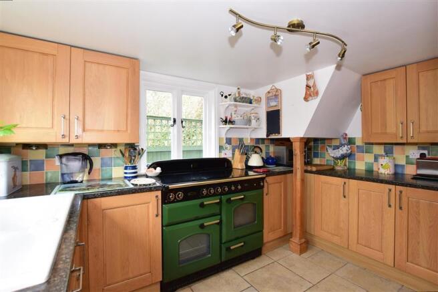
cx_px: 219
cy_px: 146
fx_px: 182
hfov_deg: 100.4
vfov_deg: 77.3
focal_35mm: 15
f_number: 5.6
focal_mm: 10
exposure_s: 1/50
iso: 400
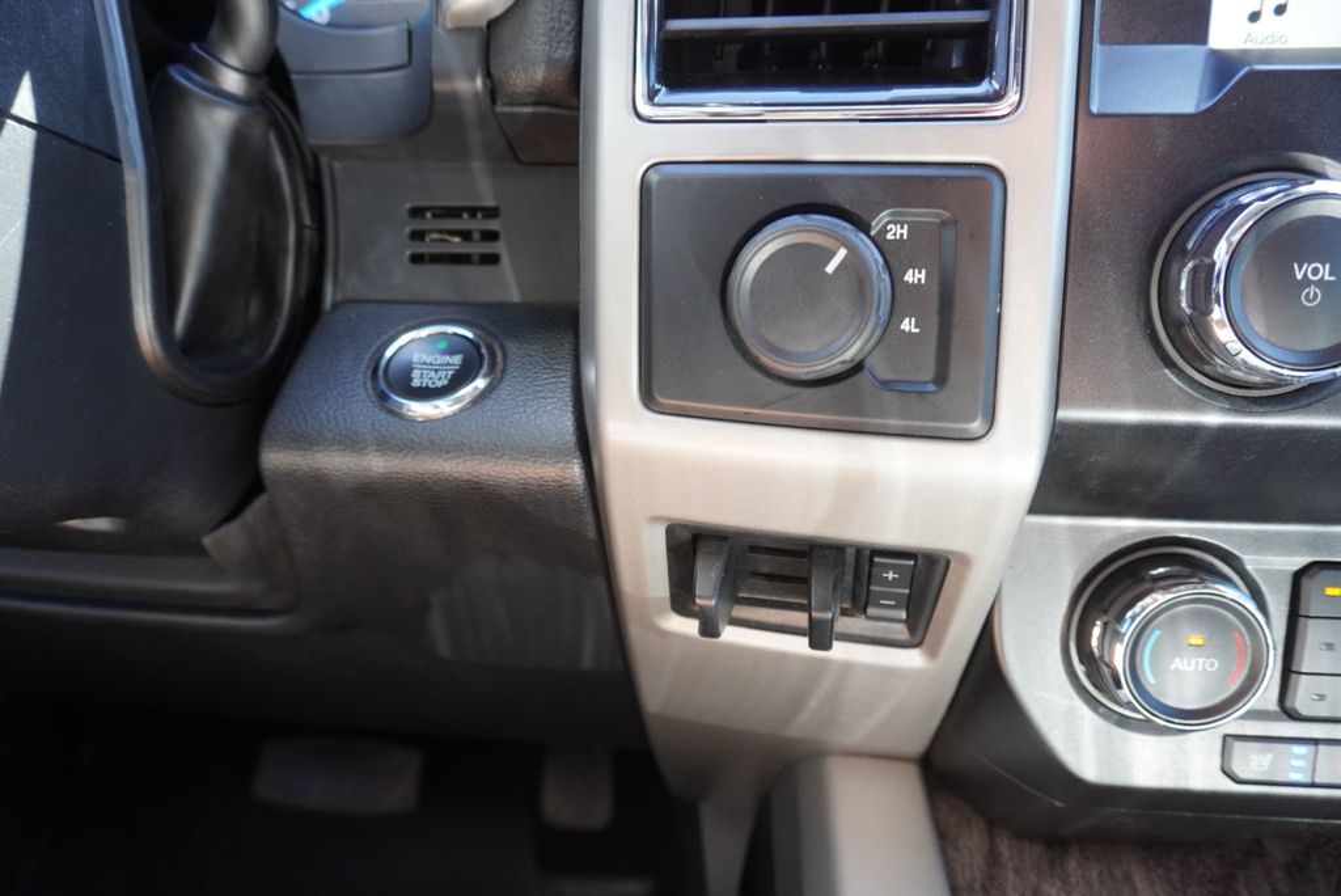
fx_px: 894
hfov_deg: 73.7
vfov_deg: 53.2
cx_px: 670
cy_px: 448
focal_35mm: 24
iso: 640
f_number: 4
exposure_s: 1/60
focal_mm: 16
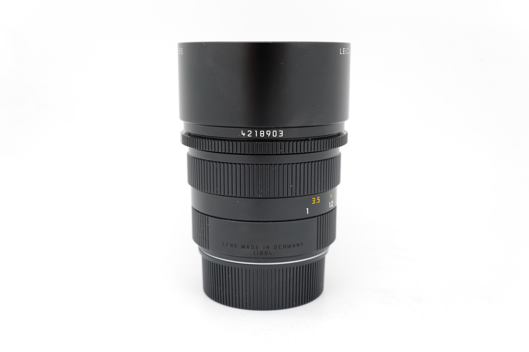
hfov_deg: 45.4
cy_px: 176
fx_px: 632
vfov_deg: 31.2
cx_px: 264
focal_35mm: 43
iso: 800
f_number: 9
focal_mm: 43
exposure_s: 1/60
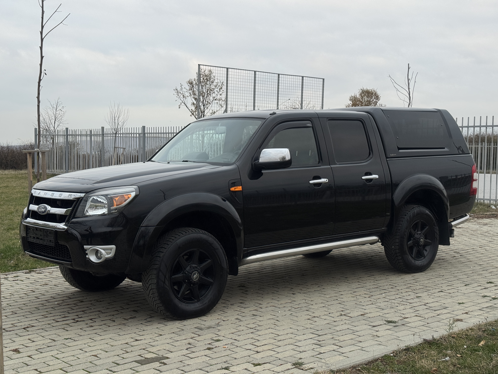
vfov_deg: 30.3
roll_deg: -0.5
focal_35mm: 48
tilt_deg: -4.1
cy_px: 187
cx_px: 249
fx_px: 691
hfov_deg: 39.7
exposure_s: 1/325
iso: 64
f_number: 1.78
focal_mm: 6.76
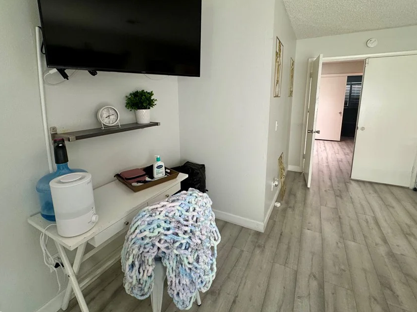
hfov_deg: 91.0
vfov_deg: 74.3
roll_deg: +0.4
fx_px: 205
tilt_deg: -10.1
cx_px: 202
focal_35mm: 17
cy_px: 134
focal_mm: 2.22
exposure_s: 1/60
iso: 200
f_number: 2.2
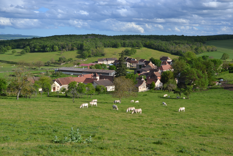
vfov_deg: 25.8
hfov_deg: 37.9
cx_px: 116
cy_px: 78
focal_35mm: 52
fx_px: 340
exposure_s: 1/250
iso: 100
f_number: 8
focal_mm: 35
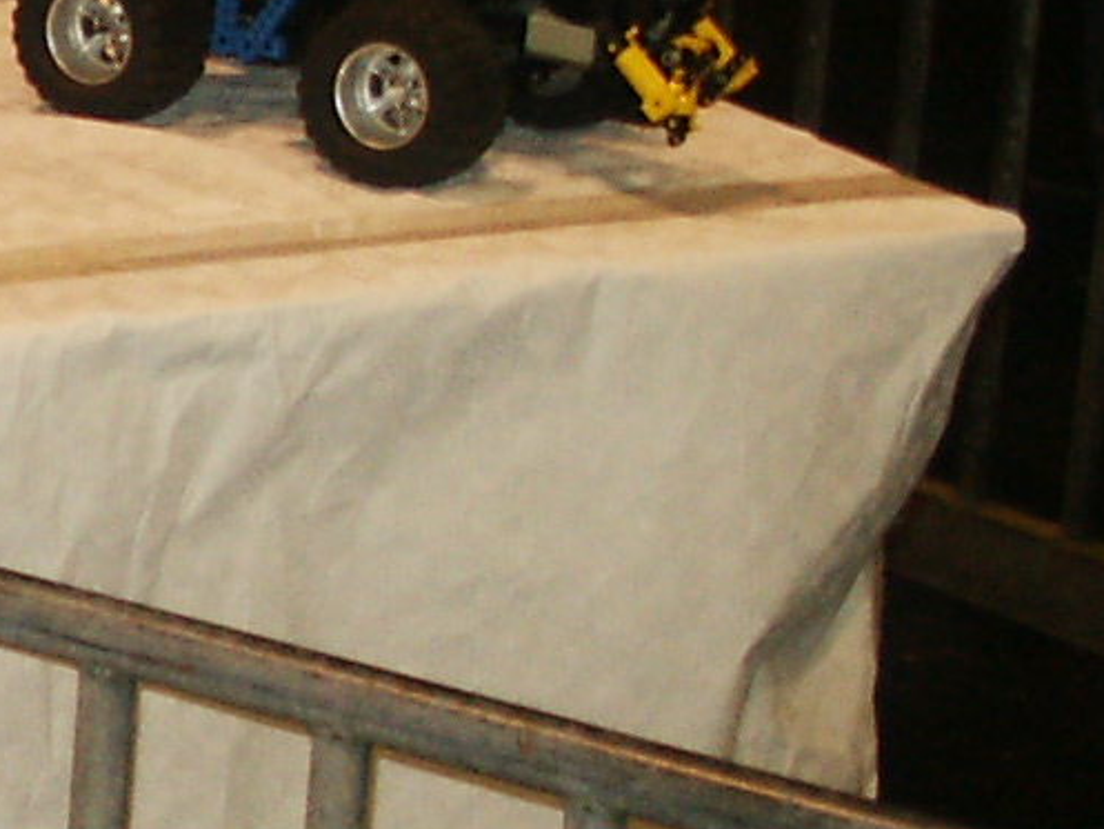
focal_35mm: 160
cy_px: 698
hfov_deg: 11.5
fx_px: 5104
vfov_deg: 9.3
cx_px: -866
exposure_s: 1/45
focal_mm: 7.18
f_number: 3
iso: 200
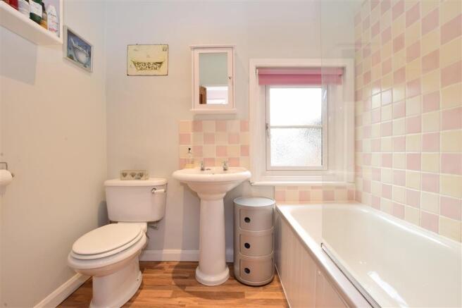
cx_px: 231
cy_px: 154
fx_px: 192
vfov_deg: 77.3
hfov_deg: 100.4
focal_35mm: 15
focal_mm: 10
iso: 400
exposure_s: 1/3
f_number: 14
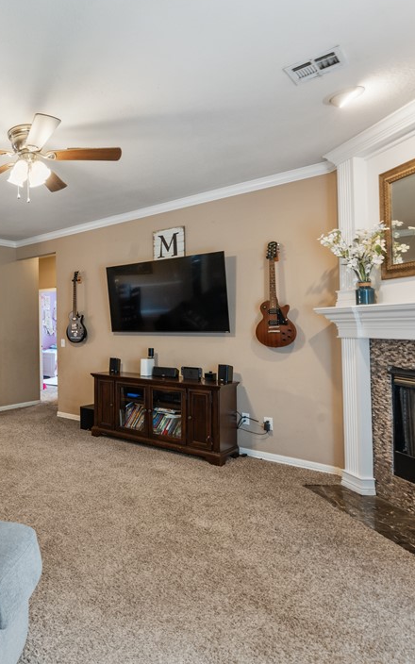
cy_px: 327
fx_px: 398
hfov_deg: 47.4
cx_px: 16
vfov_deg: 79.6
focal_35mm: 22
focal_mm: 14
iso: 320
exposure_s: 1/10
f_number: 10
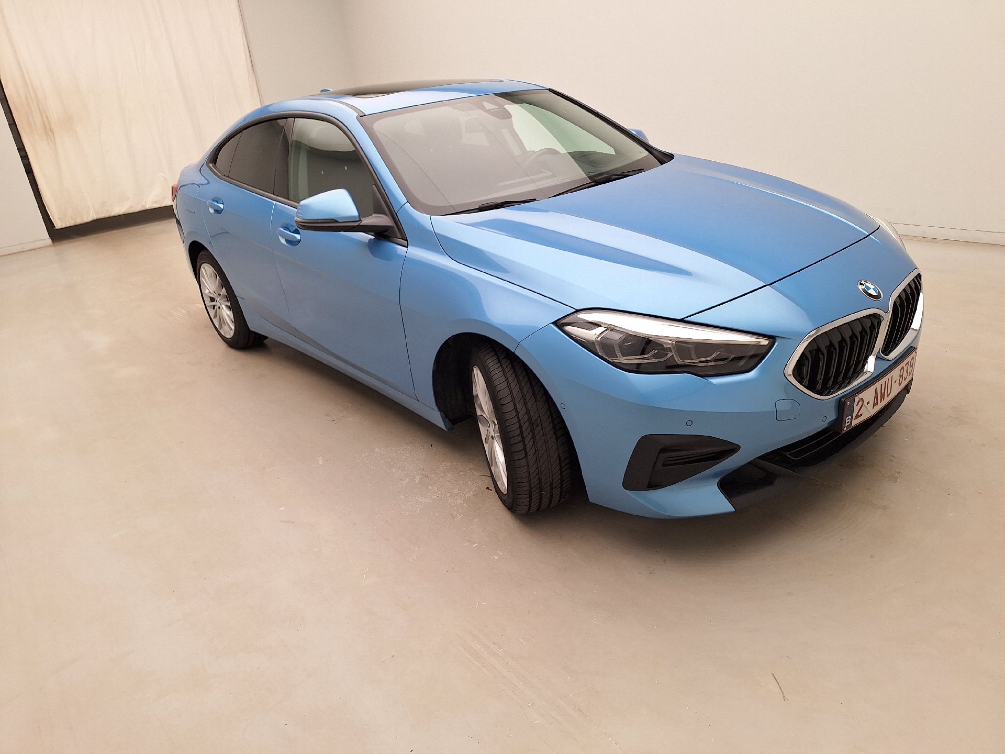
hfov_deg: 73.9
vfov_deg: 58.9
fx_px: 668
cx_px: 502
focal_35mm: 23
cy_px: 377
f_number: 1.8
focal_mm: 5.54
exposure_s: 1/100
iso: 50
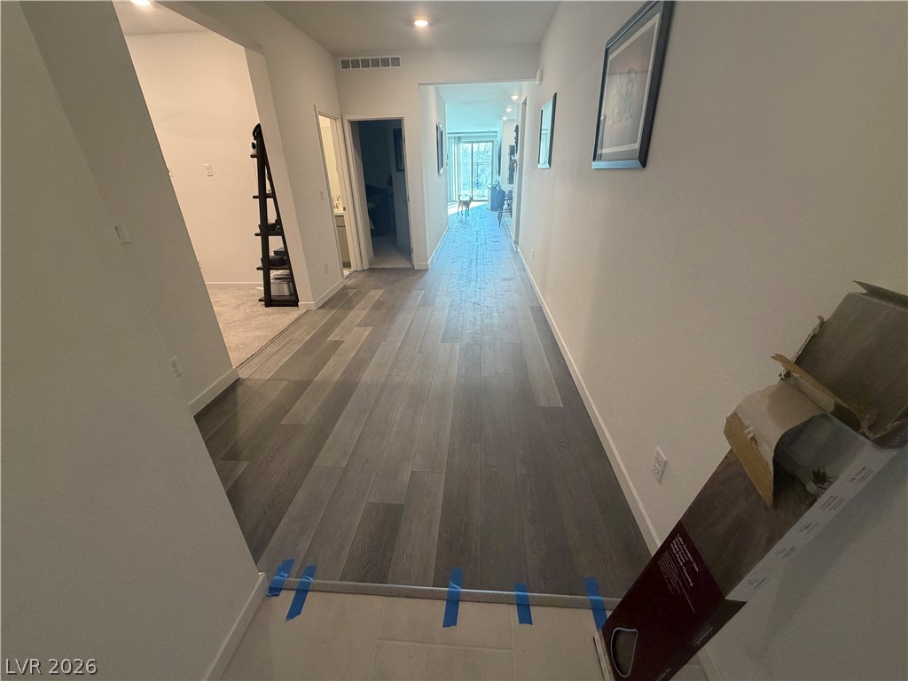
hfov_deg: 102.1
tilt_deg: -26.5
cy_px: 340
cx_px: 454
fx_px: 367
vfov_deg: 85.7
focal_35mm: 14
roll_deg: +2.0
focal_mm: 2.22
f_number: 2.2
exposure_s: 1/60
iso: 320
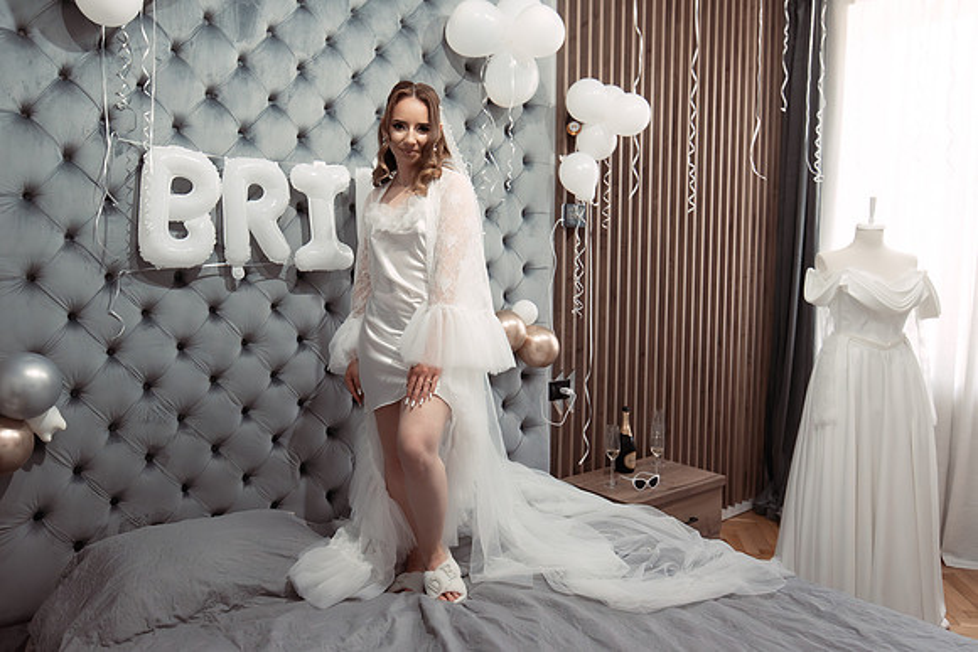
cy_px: 318
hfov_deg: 68.7
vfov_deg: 49.1
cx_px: 443
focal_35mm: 26
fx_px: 714
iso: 1600
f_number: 3.2
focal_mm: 24
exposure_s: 1/320
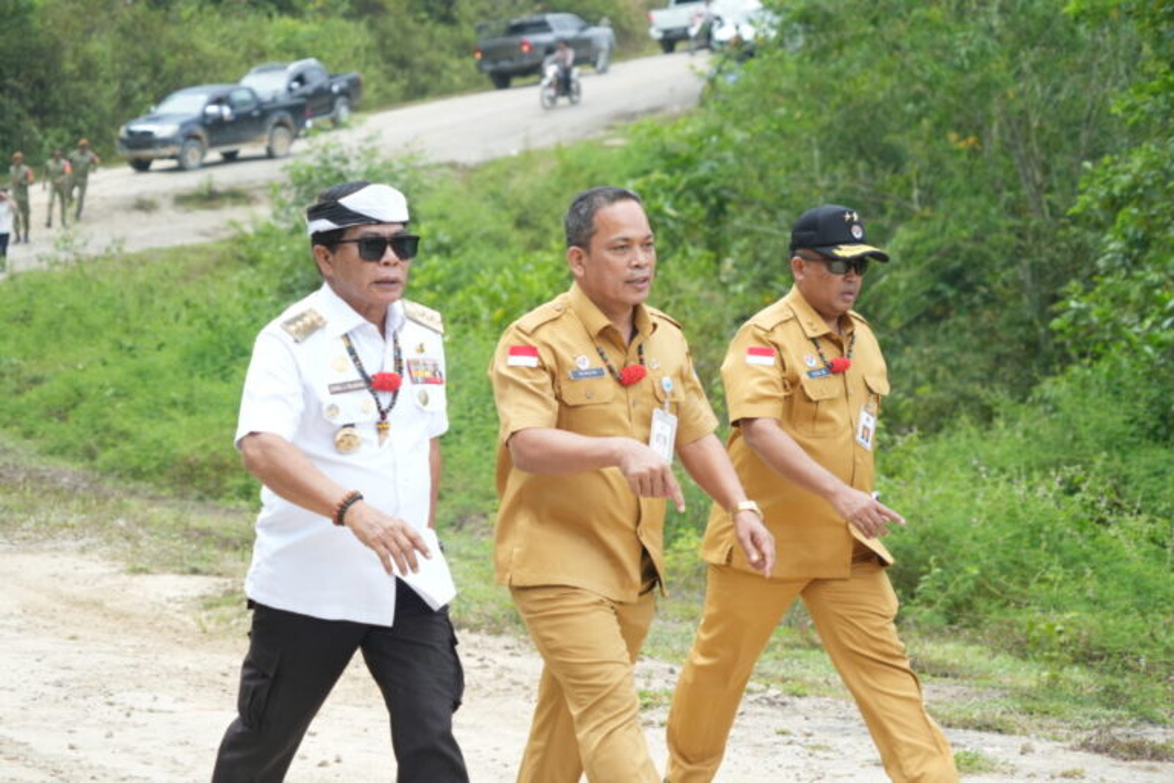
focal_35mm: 105
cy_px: 392
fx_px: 3424
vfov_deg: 13.0
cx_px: 587
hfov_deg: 19.5
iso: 1250
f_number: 6.3
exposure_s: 1/1250
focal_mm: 105
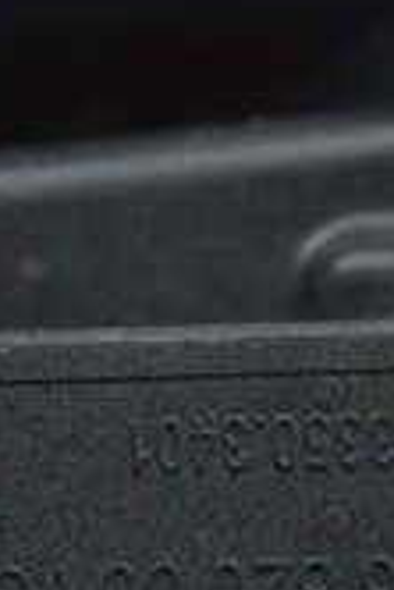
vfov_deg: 8.8
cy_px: 592
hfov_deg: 6.0
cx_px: 298
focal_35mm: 231
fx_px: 3784
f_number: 5.6
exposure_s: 1/20
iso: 400
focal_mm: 40
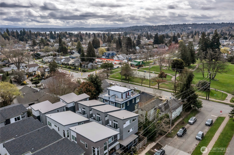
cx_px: 117
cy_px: 78
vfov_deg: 46.4
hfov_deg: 65.5
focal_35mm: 28
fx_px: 182
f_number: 5.6
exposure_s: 1/2000
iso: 100
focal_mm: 10.26
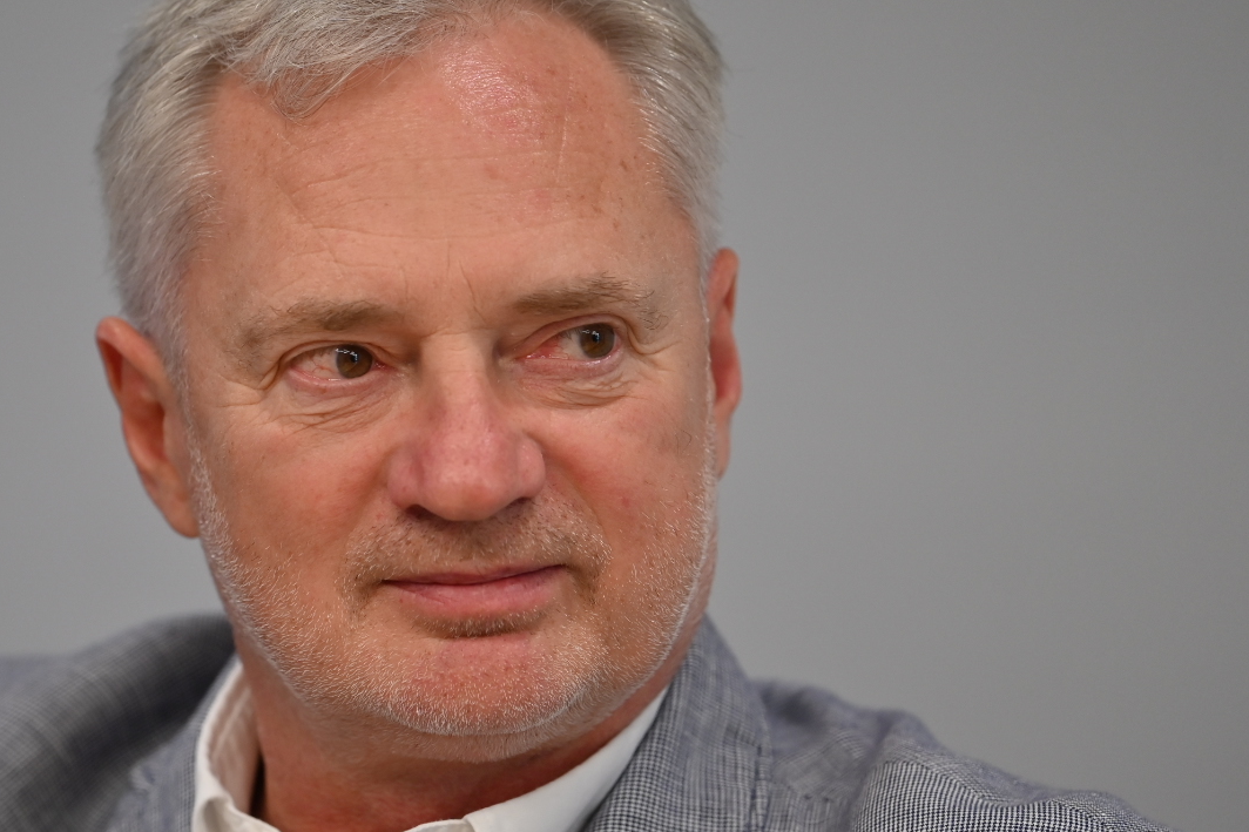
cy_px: 435
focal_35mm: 274
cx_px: 440
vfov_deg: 5.0
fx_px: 9504
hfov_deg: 7.5
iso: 450
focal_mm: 180
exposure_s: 1/200
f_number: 2.8
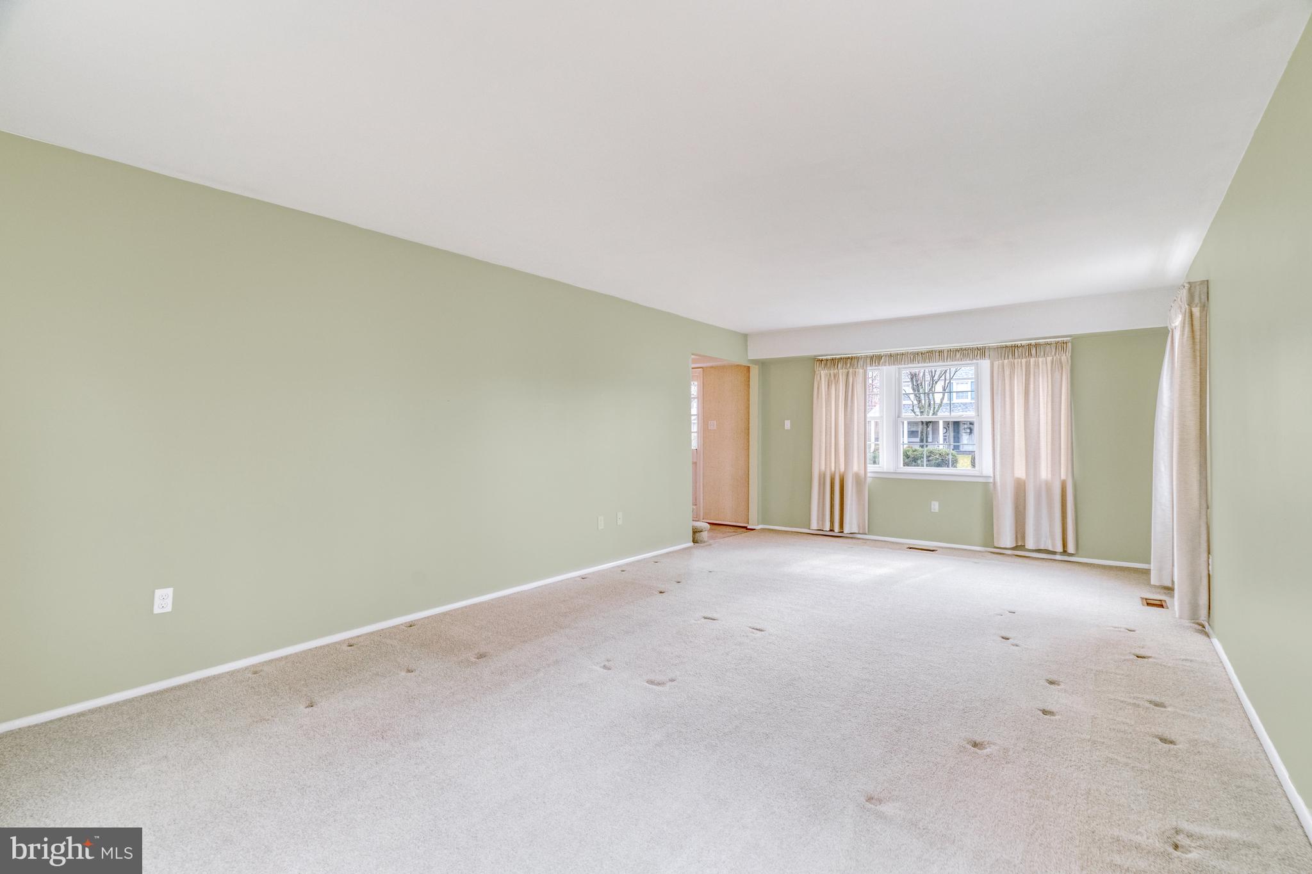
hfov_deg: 96.7
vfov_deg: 73.7
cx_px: 656
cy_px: 437
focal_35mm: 16
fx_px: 583
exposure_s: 1/160
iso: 1250
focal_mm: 16
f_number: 7.1
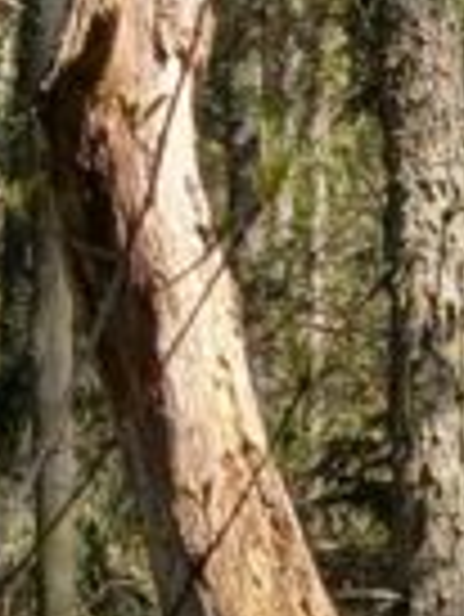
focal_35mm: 367
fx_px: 6549
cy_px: 1506
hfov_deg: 4.0
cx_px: 948
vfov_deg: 5.2
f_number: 1.68
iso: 19
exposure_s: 1/617
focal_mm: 6.9
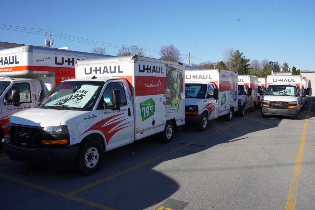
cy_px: 105
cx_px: 158
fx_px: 259
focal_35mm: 30
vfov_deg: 44.2
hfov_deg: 62.7
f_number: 18
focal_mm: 19.7
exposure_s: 1/500
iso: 1000
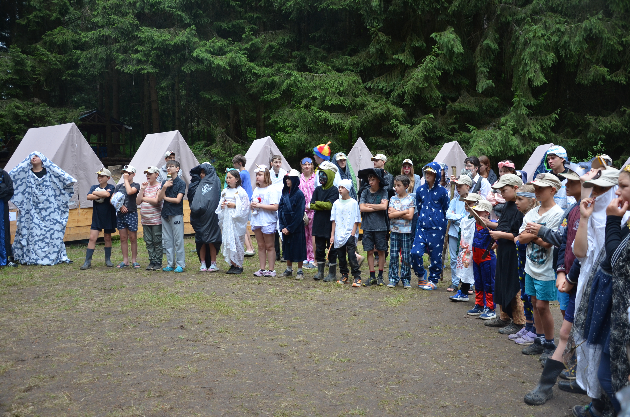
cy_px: 208
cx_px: 315
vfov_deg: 41.5
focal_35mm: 32
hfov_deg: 59.6
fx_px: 550
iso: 400
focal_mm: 21
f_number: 4
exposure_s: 1/60
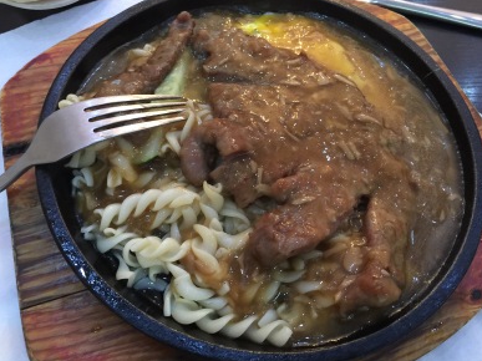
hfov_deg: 60.0
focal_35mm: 30
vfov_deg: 46.8
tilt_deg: -59.8
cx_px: 248
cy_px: 177
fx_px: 418
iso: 125
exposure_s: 1/8
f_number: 2.2
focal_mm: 4.15
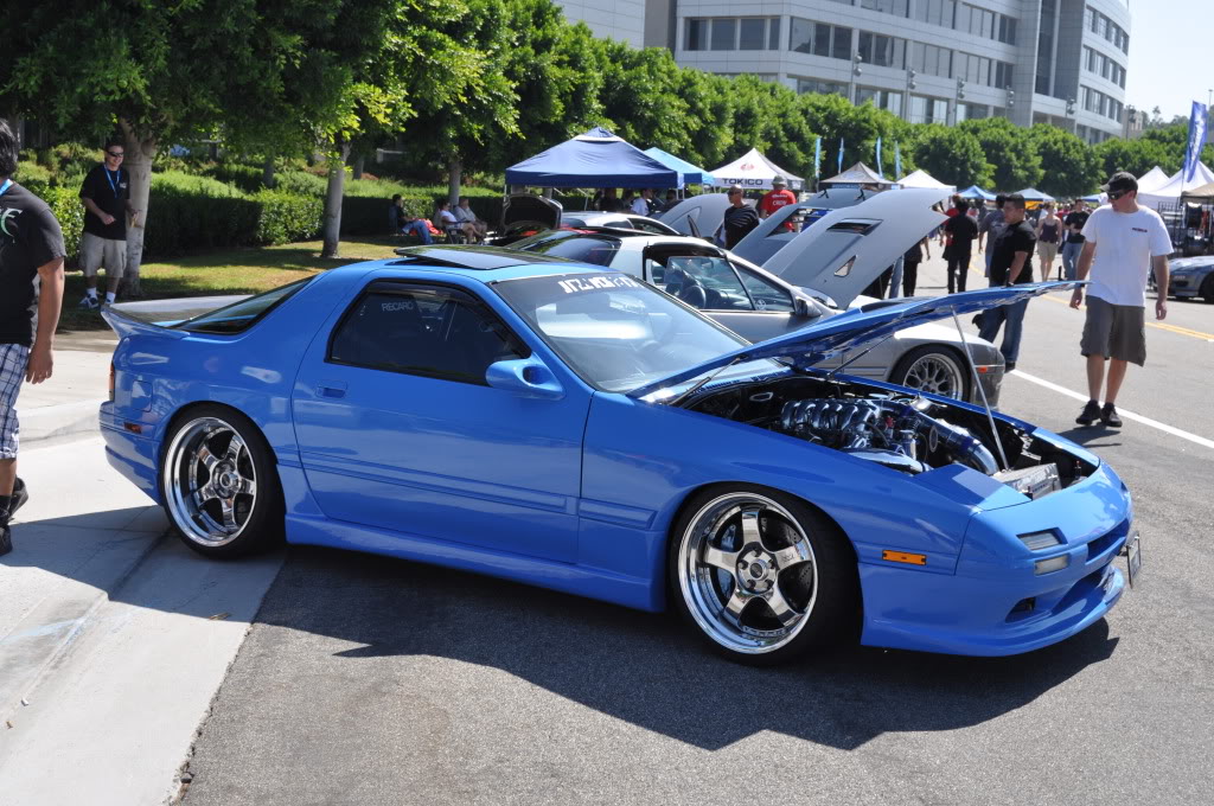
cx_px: 607
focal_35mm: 45
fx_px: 1516
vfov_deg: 29.8
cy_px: 403
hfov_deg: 43.7
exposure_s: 1/320
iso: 200
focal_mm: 30
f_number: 9
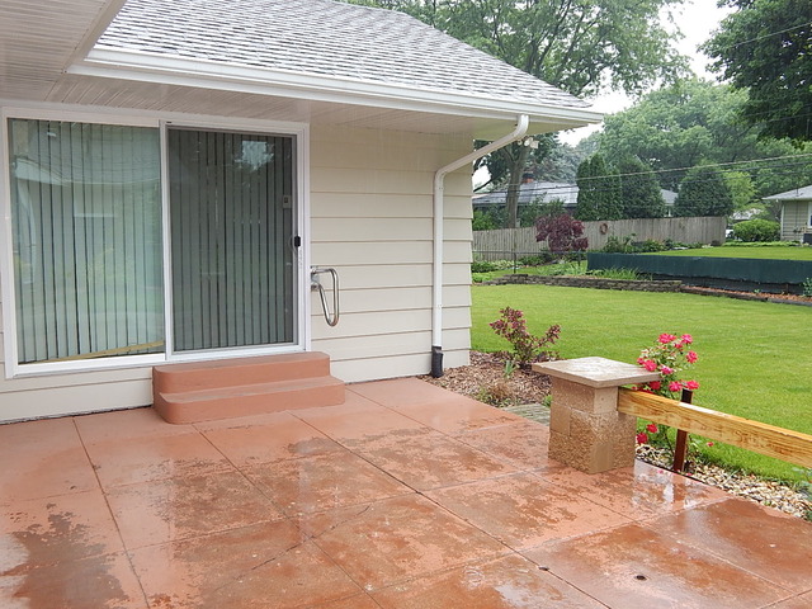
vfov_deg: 45.4
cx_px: 406
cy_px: 304
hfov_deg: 58.4
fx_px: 727
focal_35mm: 31
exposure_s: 1/80
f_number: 3.2
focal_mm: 5.6
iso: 125
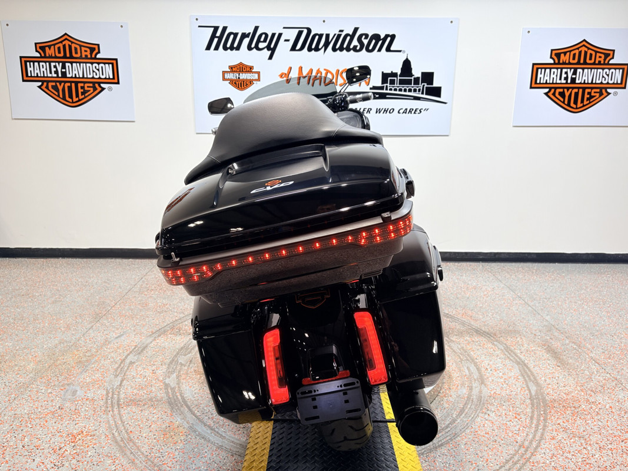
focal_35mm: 26
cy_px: 236
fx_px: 472
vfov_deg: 53.1
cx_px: 314
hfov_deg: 67.3
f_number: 1.6
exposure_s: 1/120
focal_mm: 5.96
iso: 50
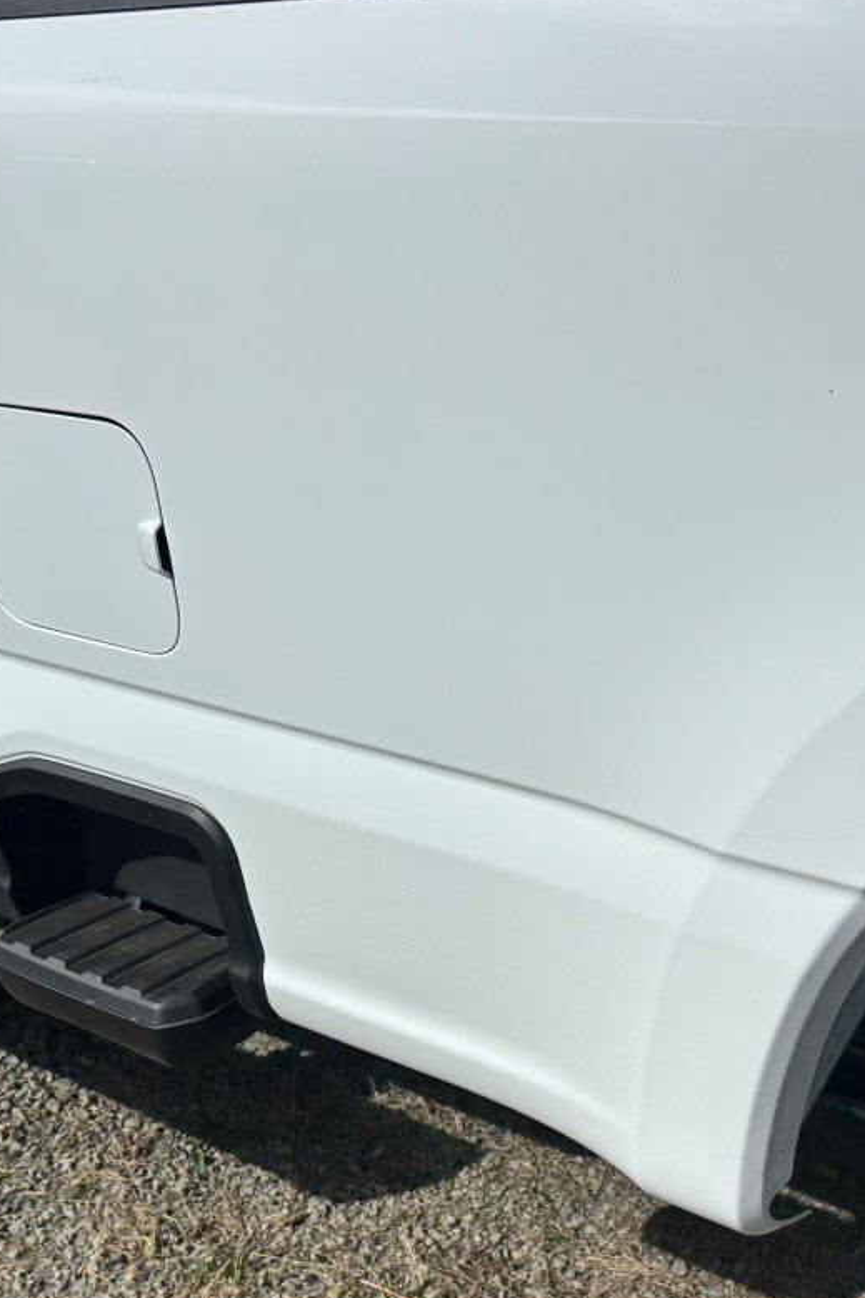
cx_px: 615
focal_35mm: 50
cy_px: 823
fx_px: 1803
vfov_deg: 39.3
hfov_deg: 26.7
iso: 50
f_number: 1.6
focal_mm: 5.96
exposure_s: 1/8333
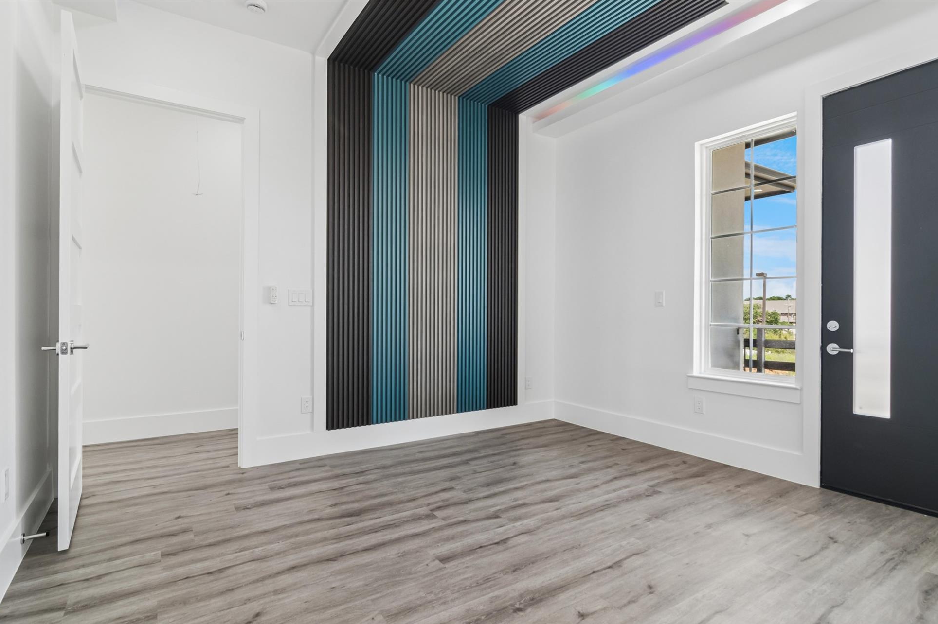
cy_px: 330
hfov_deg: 91.5
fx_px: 457
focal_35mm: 18
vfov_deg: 68.7
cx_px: 487
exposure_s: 1/40
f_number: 9
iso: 200
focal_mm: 11
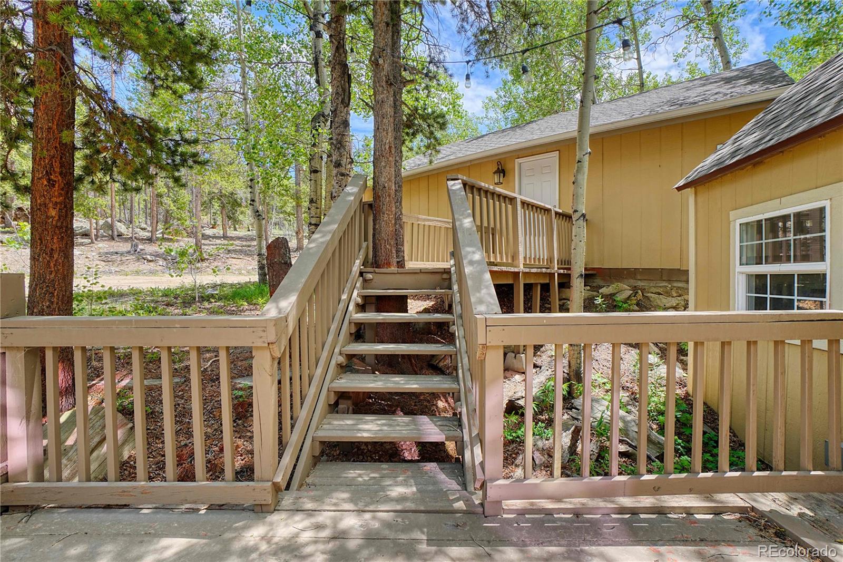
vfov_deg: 77.3
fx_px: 351
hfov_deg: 100.4
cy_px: 281
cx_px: 422
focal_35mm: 15
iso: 100
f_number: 9
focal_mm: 10
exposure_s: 1/60
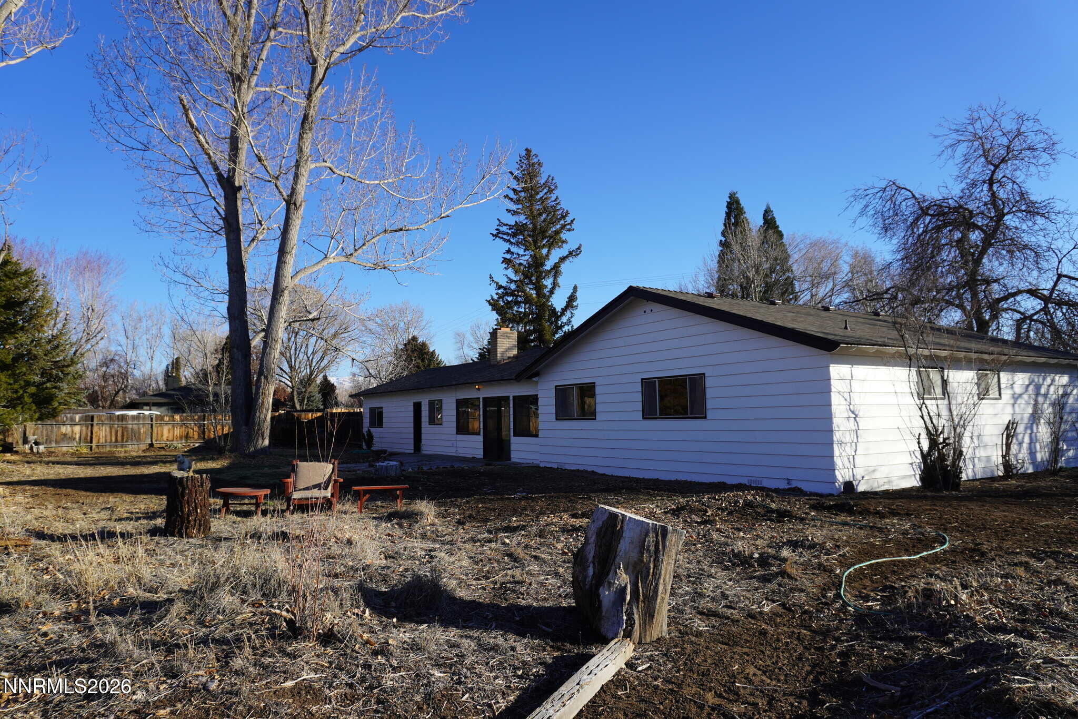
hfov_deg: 73.7
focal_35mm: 24
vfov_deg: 53.1
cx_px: 539
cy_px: 360
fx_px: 719
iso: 100
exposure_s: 1/500
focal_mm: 16
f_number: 5
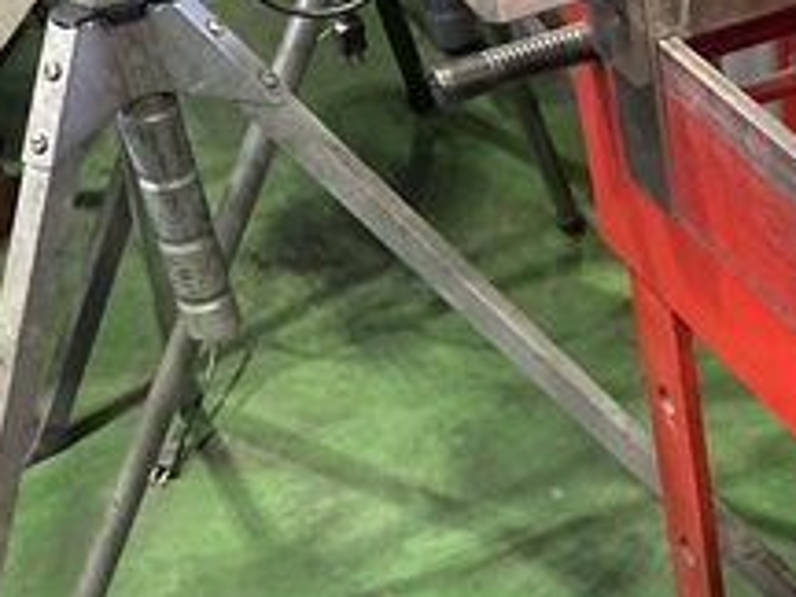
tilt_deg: -37.6
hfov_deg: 21.7
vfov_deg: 17.7
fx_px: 1909
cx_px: 969
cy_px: 394
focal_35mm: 83
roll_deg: +1.6
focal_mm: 3.99
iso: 320
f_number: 1.8
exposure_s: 1/47
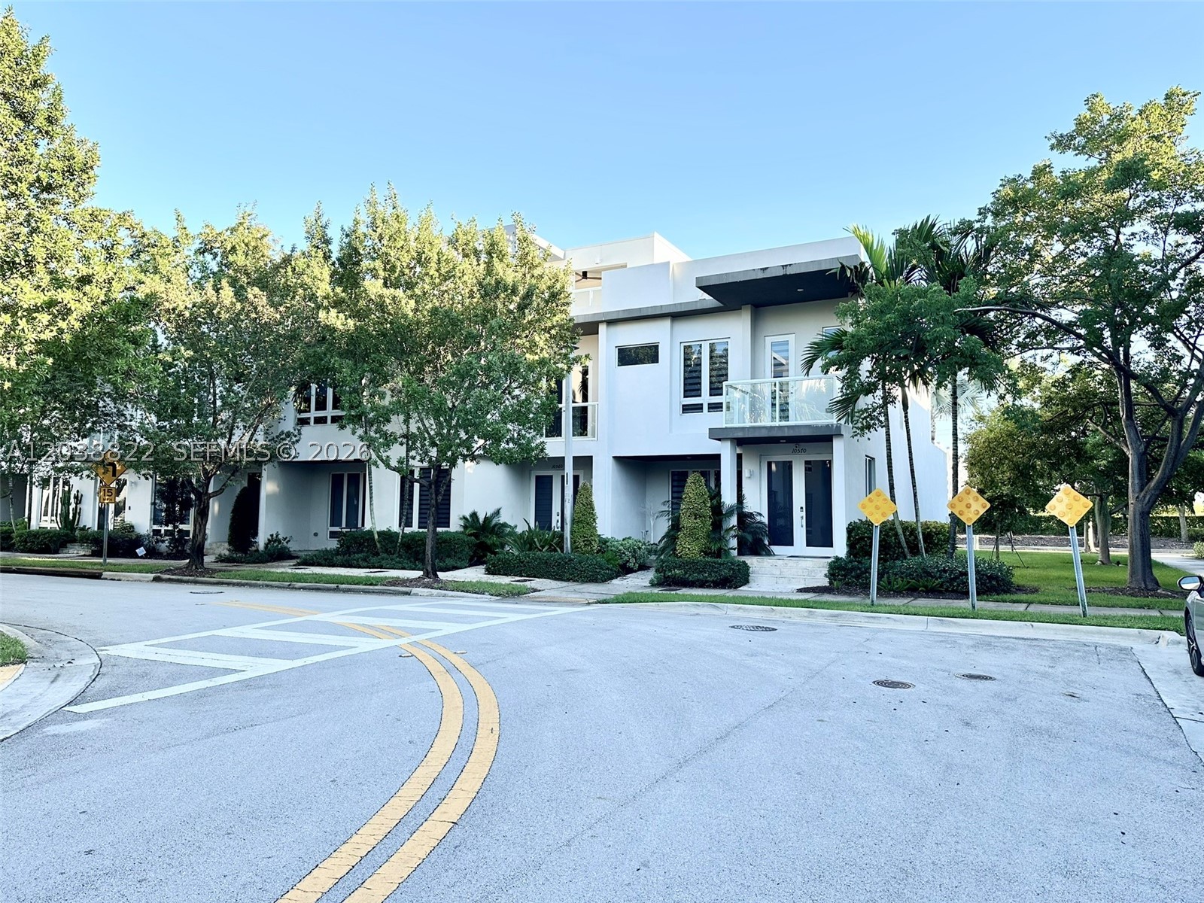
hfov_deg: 71.6
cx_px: 602
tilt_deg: +5.0
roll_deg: -0.6
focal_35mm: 24
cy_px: 452
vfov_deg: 56.8
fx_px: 835
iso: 80
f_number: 1.78
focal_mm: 6.86
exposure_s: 1/850
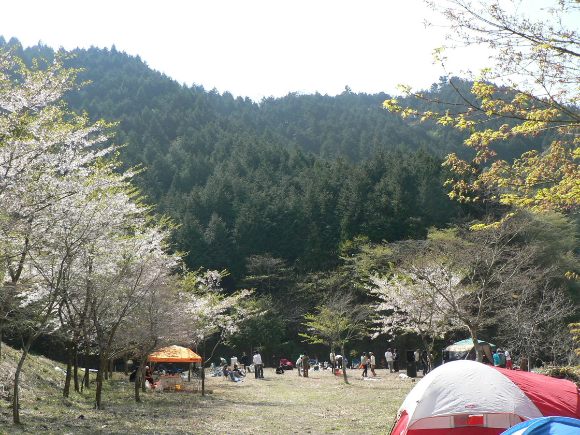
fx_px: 603
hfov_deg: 51.4
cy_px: 218
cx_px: 290
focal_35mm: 36
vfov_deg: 39.7
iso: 80
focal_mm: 6
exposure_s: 1/250
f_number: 4
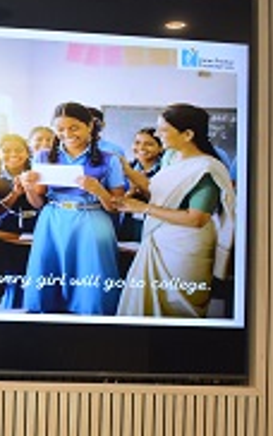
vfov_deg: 24.4
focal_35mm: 84
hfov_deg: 14.3
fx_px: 998
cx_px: -168
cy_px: 307
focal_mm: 20
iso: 1000
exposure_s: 1/160
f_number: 3.8
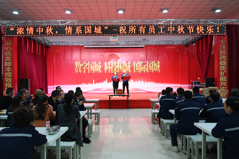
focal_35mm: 31
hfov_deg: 60.3
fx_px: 206
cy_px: 80
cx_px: 120
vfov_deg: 42.3
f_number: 4
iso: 400
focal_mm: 31
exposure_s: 1/40
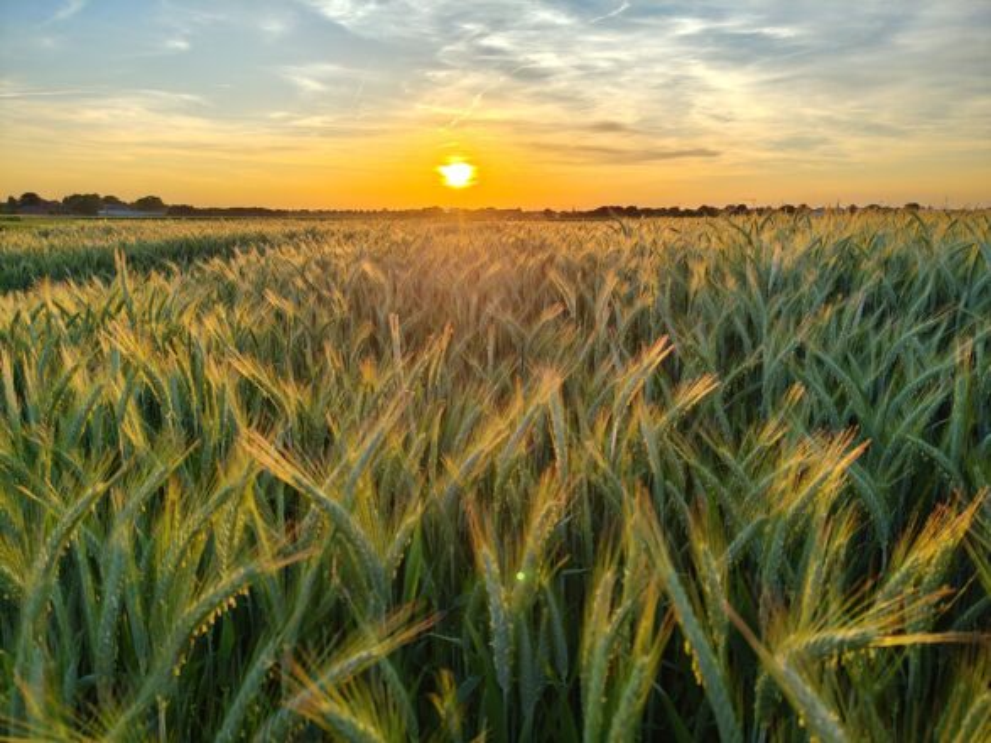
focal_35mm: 24
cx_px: 496
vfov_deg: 56.8
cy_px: 372
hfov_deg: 71.6
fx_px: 687
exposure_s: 1/979
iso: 50
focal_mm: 5.59
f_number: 1.8
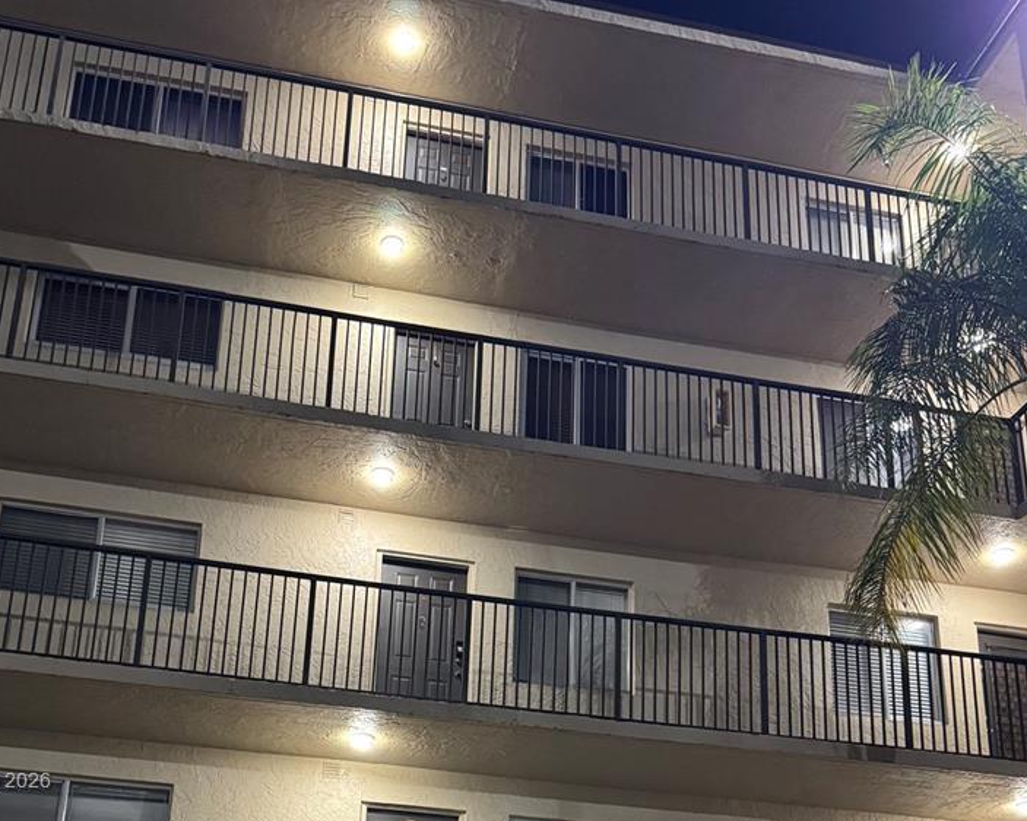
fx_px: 1215
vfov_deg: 34.6
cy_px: 783
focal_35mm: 40
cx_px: 438
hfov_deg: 45.7
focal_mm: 6.76
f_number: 1.78
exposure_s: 1/40
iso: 640
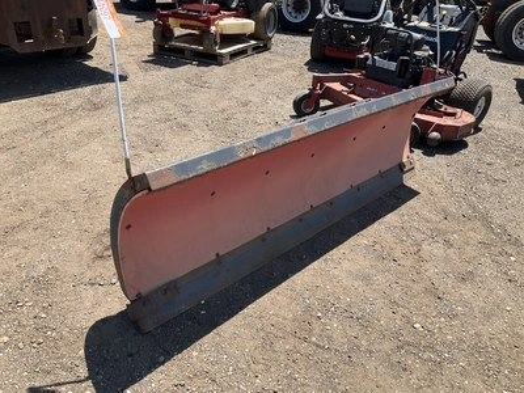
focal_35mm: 29
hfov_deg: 61.7
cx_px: 262
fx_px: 439
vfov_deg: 48.2
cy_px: 196
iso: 25
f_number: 1.8
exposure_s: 1/929
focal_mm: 3
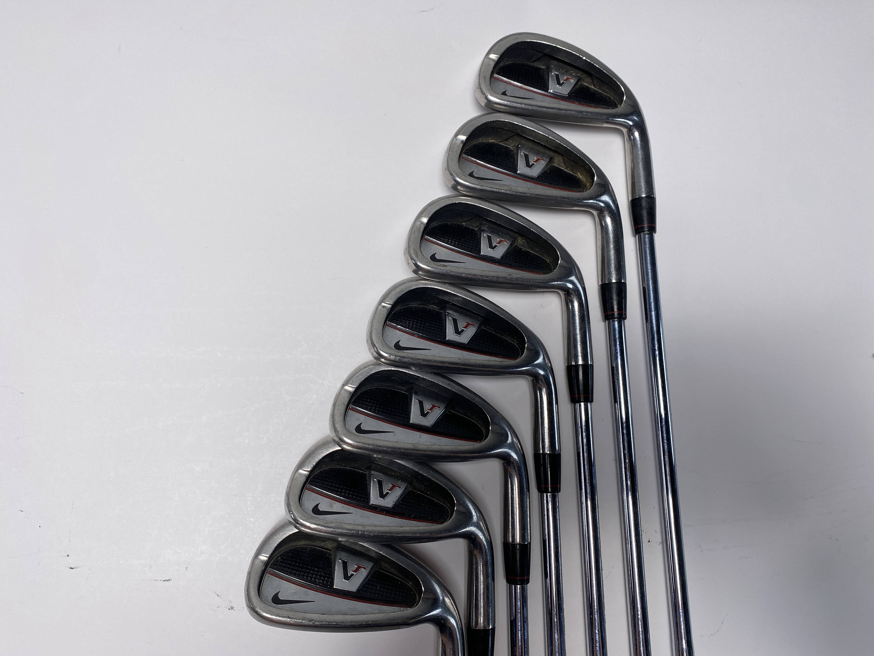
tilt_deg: -80.2
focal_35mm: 26
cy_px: 328
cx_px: 437
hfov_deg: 67.3
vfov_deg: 53.1
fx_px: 656
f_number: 1.8
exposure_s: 1/288
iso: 32
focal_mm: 4.25
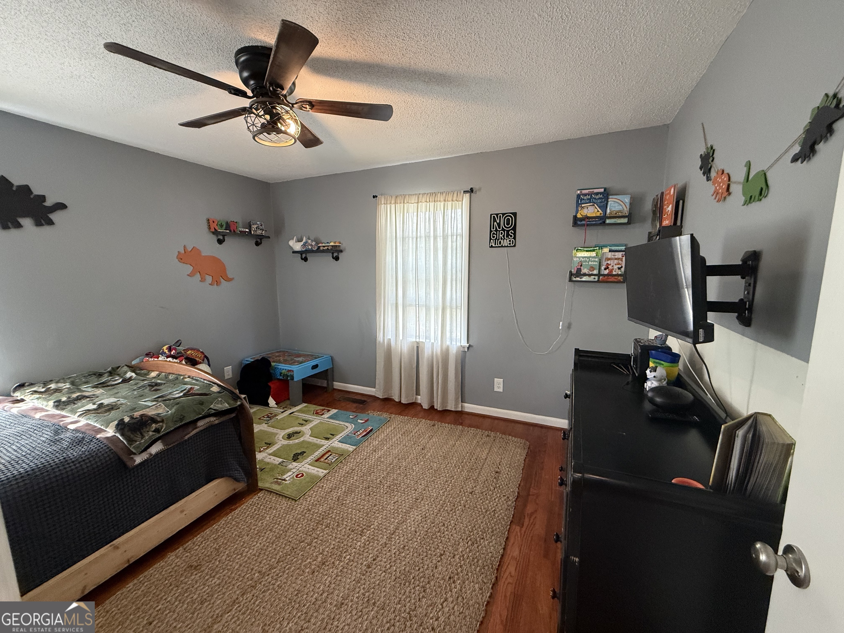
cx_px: 422
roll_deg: +0.3
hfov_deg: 102.1
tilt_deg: -8.2
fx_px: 341
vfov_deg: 85.7
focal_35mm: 14
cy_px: 316
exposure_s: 1/120
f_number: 2.2
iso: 400
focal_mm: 2.22
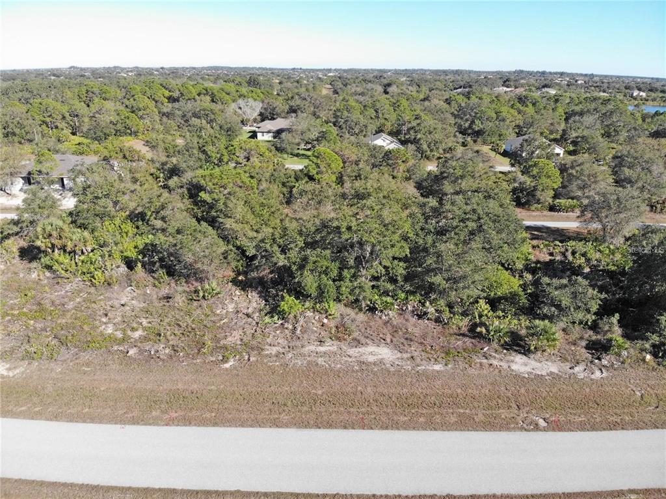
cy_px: 250
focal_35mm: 24
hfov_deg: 71.6
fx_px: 462
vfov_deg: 56.8
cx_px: 333
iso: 100
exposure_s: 1/549
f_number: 2.8
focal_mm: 4.5
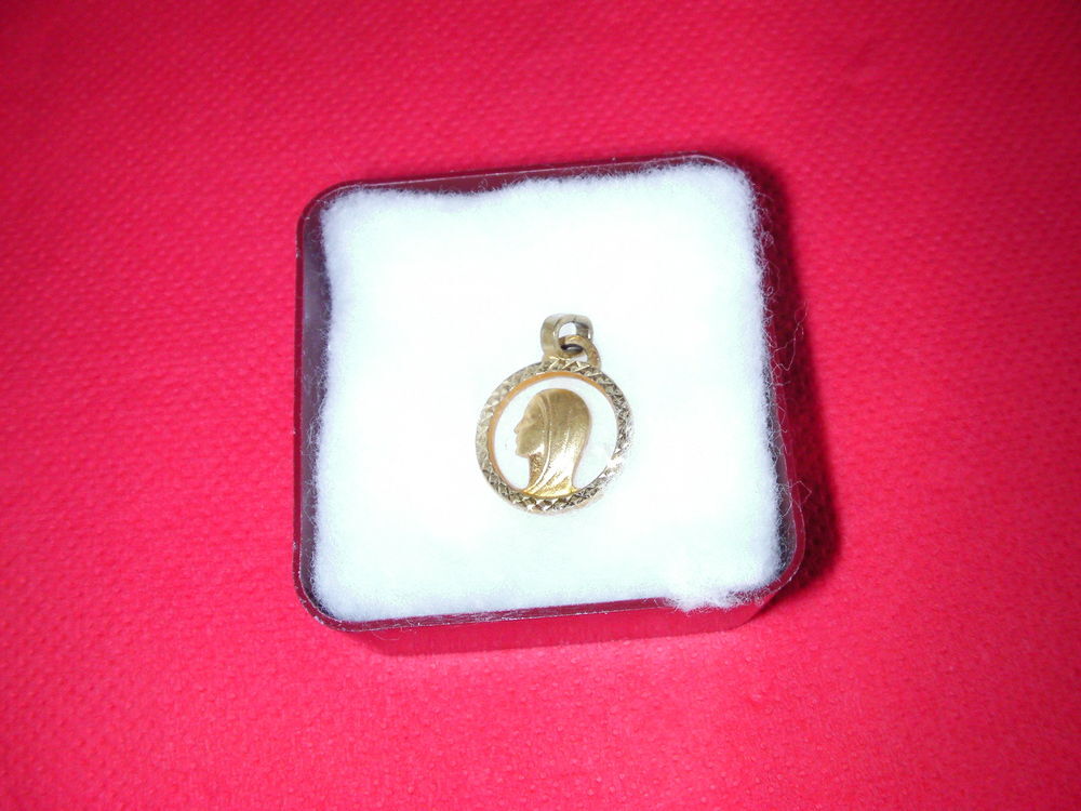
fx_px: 1187
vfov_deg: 37.7
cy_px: 406
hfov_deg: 49.0
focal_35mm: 38
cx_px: 540
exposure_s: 1/30
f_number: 5.6
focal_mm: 6.3
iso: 151
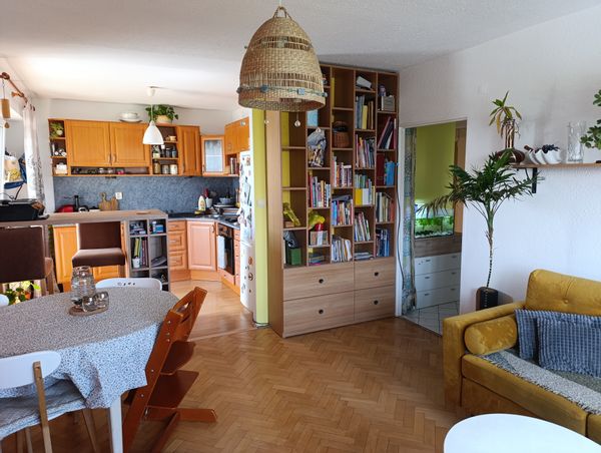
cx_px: 300
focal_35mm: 23
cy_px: 226
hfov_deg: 73.8
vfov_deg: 59.0
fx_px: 400
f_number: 1.6
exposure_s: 1/100
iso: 800
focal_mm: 6.14
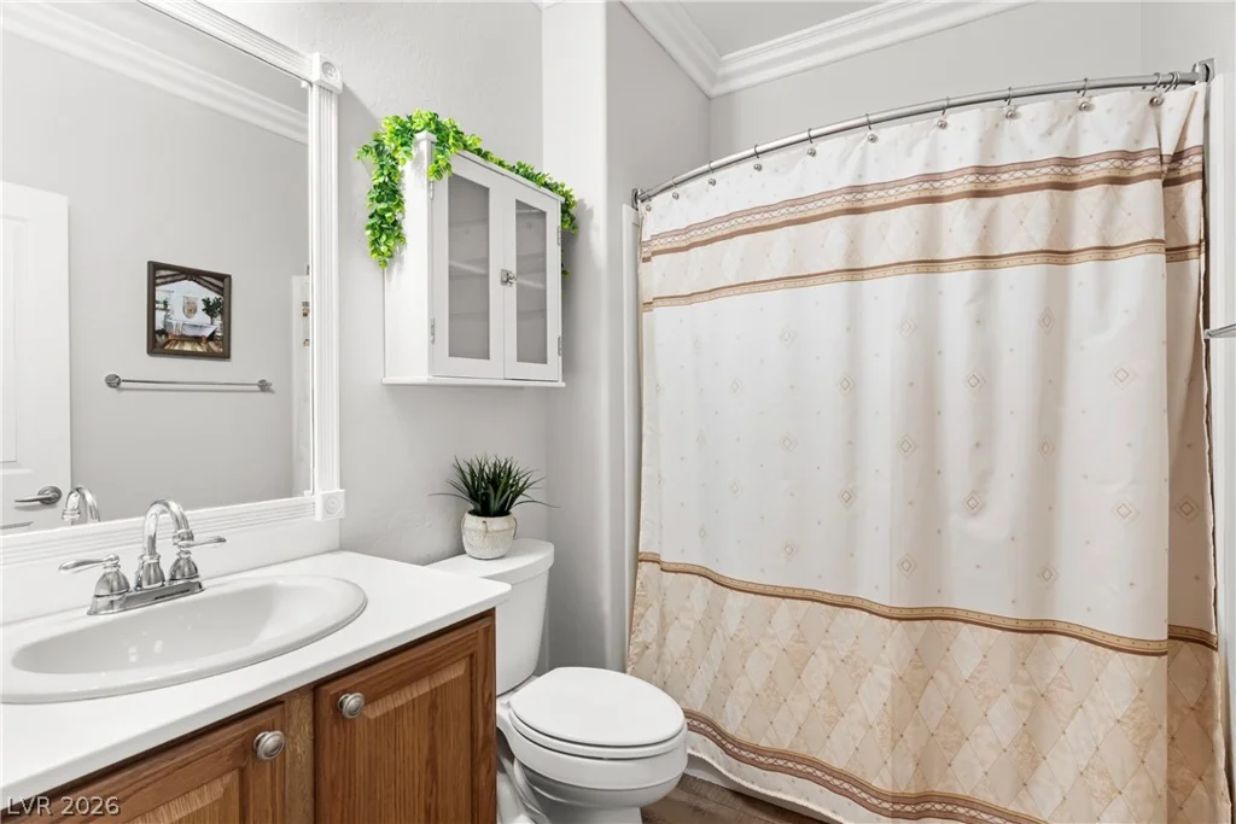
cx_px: 618
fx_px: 618
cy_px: 412
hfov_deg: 90.0
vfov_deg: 67.4
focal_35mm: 18
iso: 400
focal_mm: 18
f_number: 8
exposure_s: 1/3
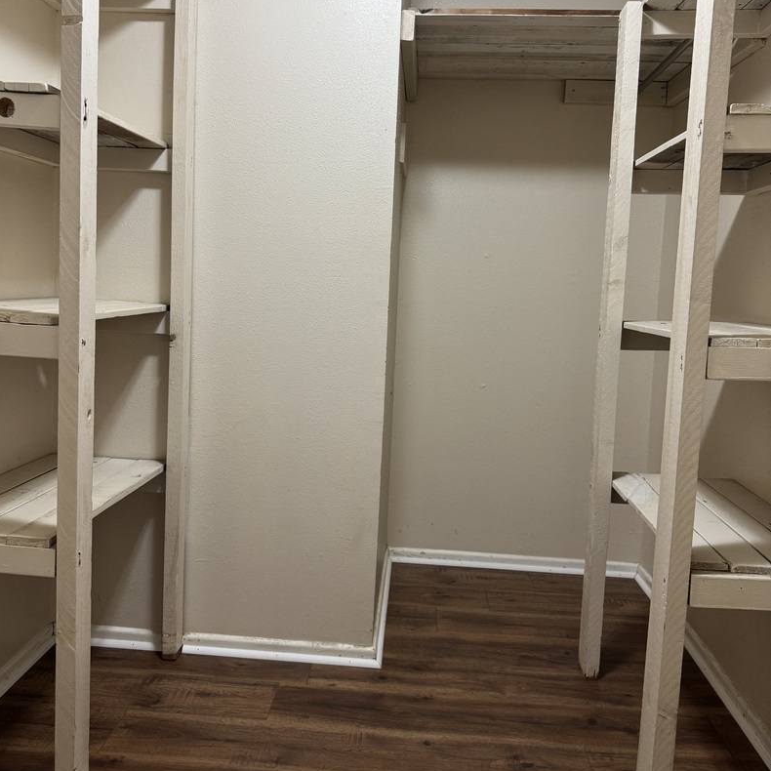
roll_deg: -1.7
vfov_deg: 55.4
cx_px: 377
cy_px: 334
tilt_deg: -5.7
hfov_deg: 55.6
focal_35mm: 29
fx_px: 731
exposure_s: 1/60
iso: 160
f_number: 1.78
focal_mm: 6.76
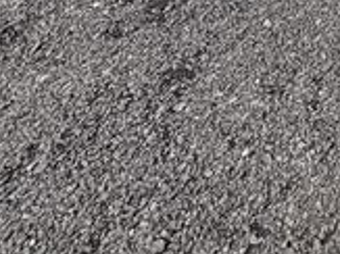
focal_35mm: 77
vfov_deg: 13.7
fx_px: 756
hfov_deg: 20.4
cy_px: -354
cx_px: 557
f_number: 2.2
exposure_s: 1/1449
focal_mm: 2.22
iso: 50
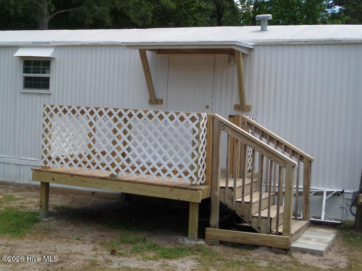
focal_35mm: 53
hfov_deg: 36.2
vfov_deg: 27.5
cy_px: 136
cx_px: 181
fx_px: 554
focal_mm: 8.7
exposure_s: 1/350
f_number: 3.8
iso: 100
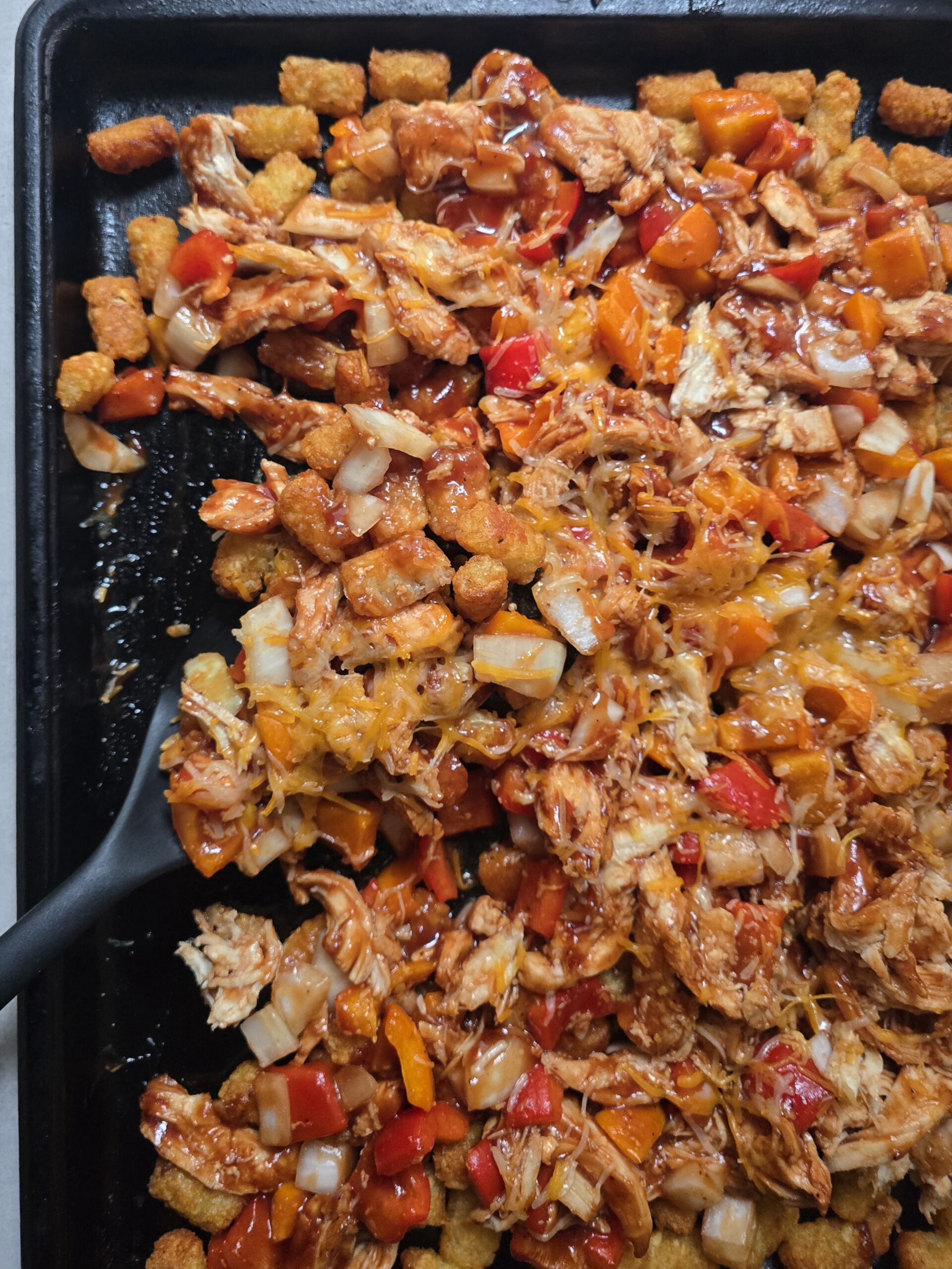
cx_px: 476
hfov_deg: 58.9
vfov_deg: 73.9
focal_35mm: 23
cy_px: 634
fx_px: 843
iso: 500
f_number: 1.7
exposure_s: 1/120
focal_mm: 6.3
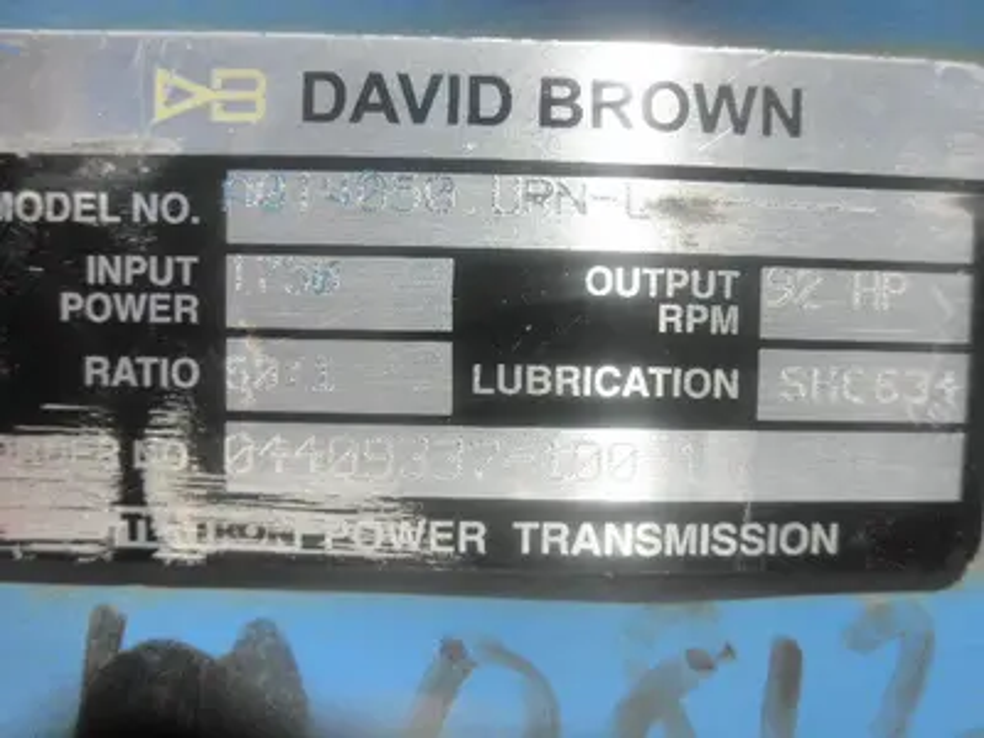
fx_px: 796
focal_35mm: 28
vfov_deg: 49.7
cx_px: 492
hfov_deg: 63.4
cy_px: 369
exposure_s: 1/200
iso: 64
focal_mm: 5
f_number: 8.5
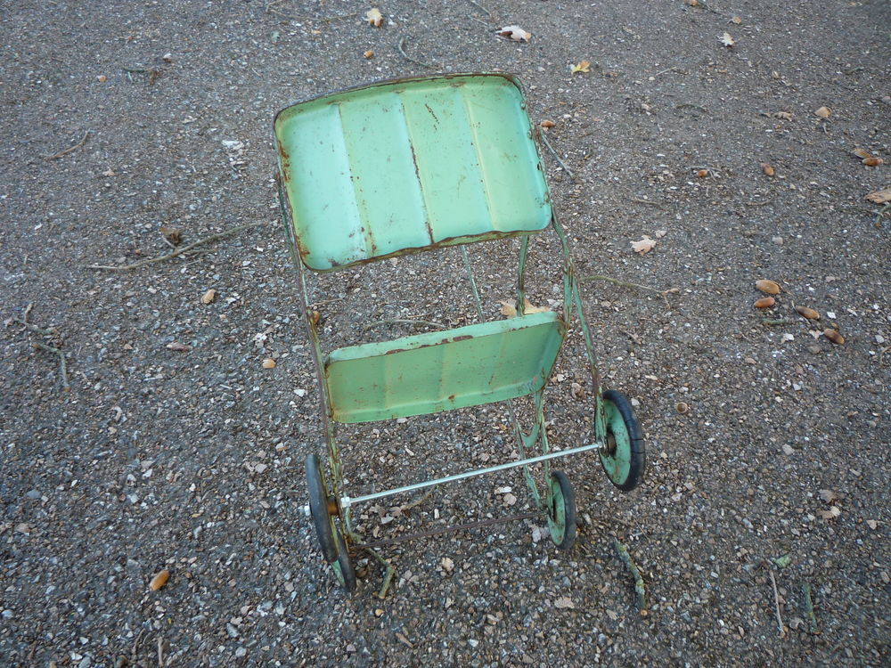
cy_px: 334
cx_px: 446
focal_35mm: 30
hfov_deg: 60.0
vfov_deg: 46.8
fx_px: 772
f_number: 3.3
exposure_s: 1/40
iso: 100
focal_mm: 5.2
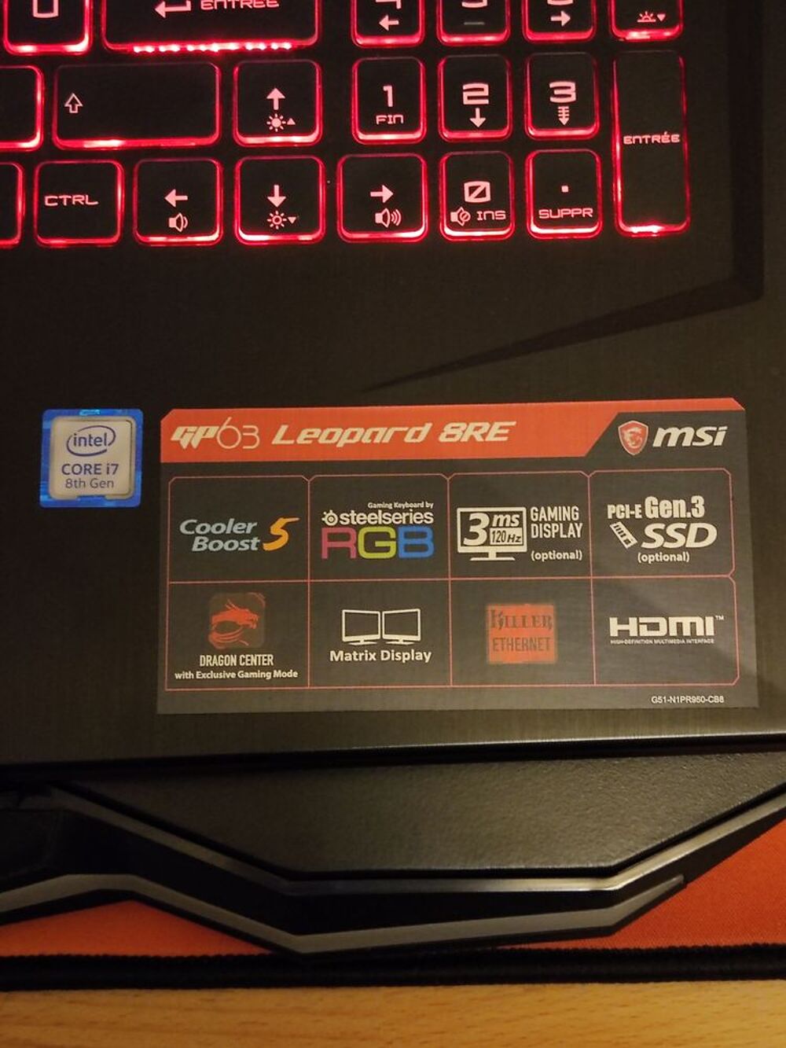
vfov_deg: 67.3
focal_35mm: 26
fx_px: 787
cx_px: 393
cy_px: 524
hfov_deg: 53.1
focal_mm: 4.71
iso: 1297
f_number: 1.79
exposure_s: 1/20
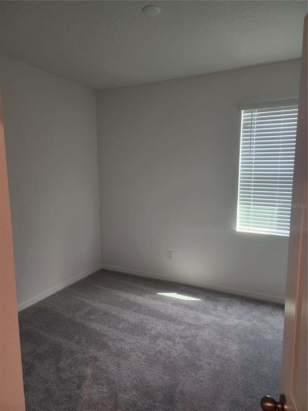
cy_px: 206
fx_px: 273
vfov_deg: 73.9
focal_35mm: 23
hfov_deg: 58.9
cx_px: 154
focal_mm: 6.4
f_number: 1.8
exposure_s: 1/120
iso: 400
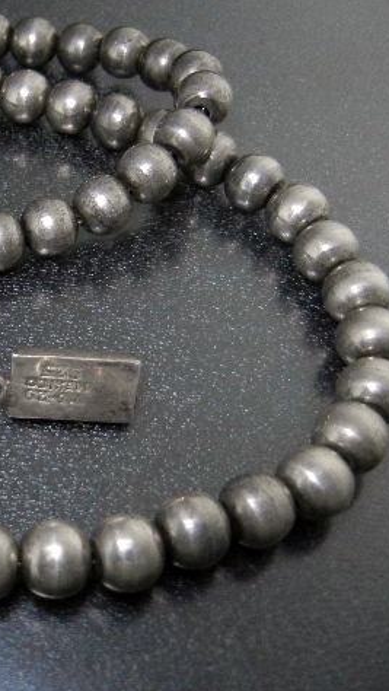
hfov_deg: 22.4
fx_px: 916
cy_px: 346
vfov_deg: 41.3
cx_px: -60
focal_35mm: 50
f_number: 7.2
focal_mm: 6.2
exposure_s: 1/30
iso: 800
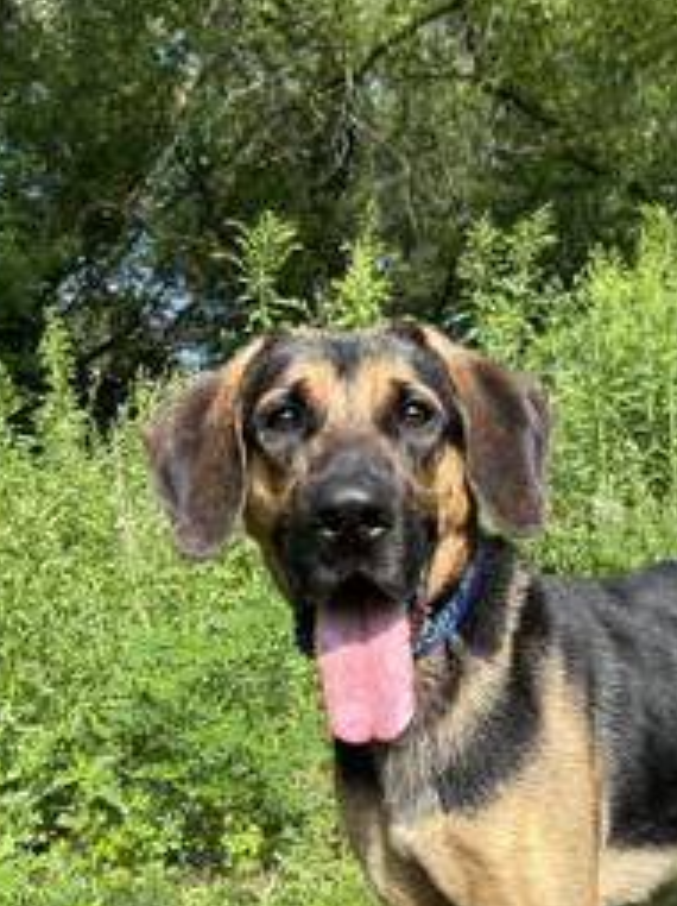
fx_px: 1123
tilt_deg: +1.4
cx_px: 451
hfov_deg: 33.3
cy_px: 549
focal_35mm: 43
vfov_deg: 43.6
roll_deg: +3.0
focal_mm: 5.7
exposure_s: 1/1280
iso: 50
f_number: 1.5
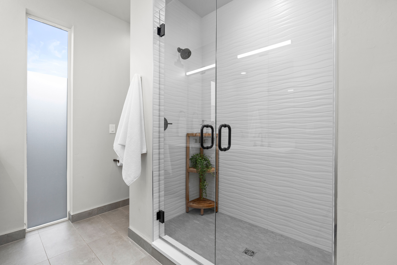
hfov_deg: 96.7
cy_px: 132
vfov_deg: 73.7
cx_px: 198
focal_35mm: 16
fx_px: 176
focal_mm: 16
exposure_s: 1/15
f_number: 7.1
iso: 640
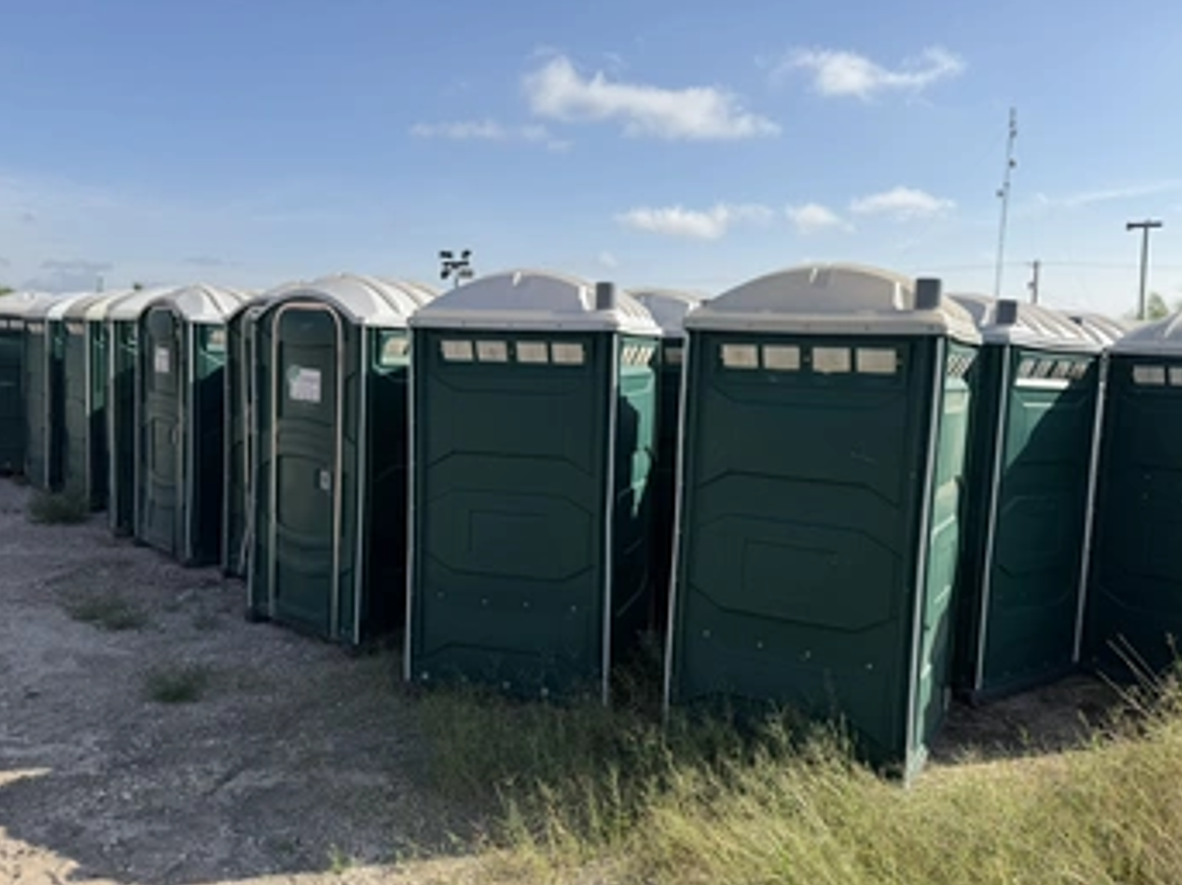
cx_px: 575
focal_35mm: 28
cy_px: 448
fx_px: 956
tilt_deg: -6.5
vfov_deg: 49.7
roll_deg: -2.1
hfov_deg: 63.5
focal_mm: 6.76
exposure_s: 1/5319
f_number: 1.78
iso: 80
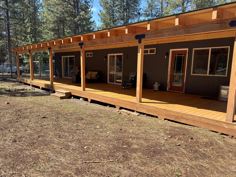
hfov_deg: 67.3
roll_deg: -1.4
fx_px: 177
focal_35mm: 26
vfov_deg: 53.0
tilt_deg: -9.0
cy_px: 94
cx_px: 122
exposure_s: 1/1767
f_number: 1.78
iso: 80
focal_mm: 6.76
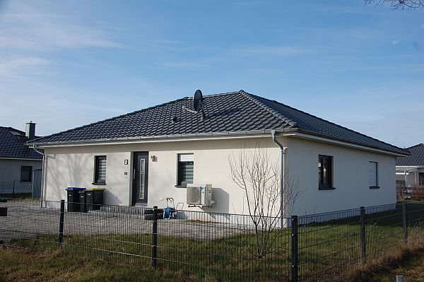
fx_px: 459
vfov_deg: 34.2
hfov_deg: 49.6
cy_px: 141
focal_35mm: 39
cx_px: 212
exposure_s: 1/320
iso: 200
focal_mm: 26
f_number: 9
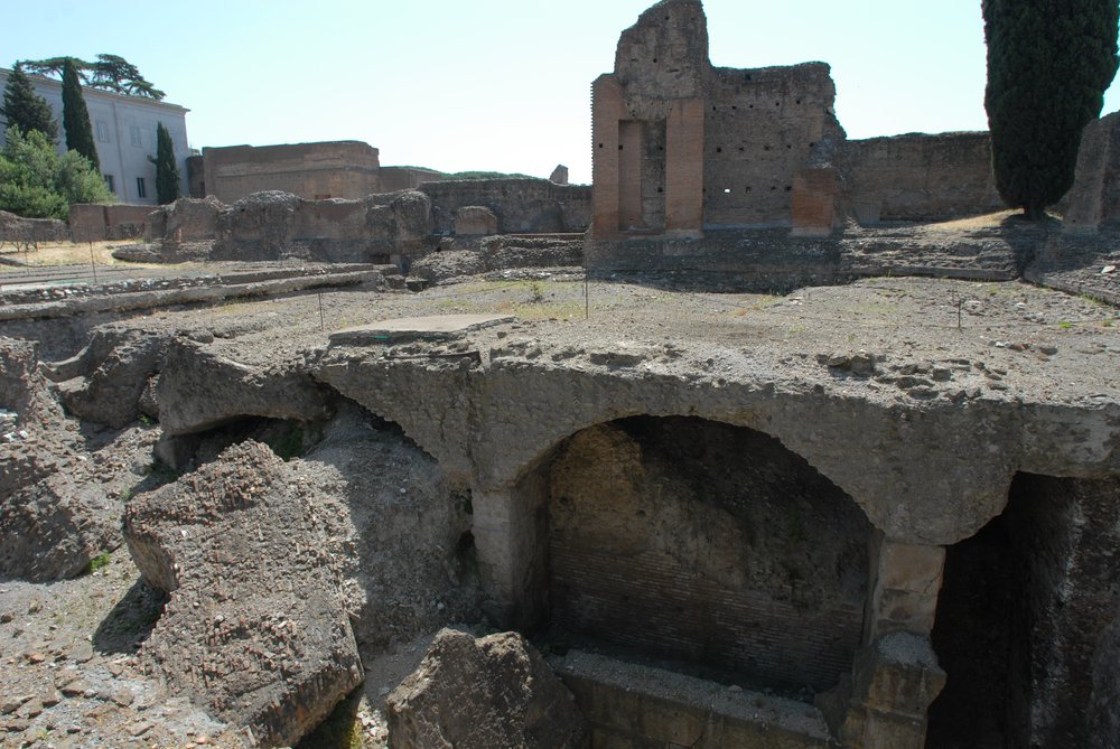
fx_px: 654
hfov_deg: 81.1
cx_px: 560
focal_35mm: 21
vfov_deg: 59.6
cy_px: 374
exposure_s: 1/250
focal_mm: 14
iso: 200
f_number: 8
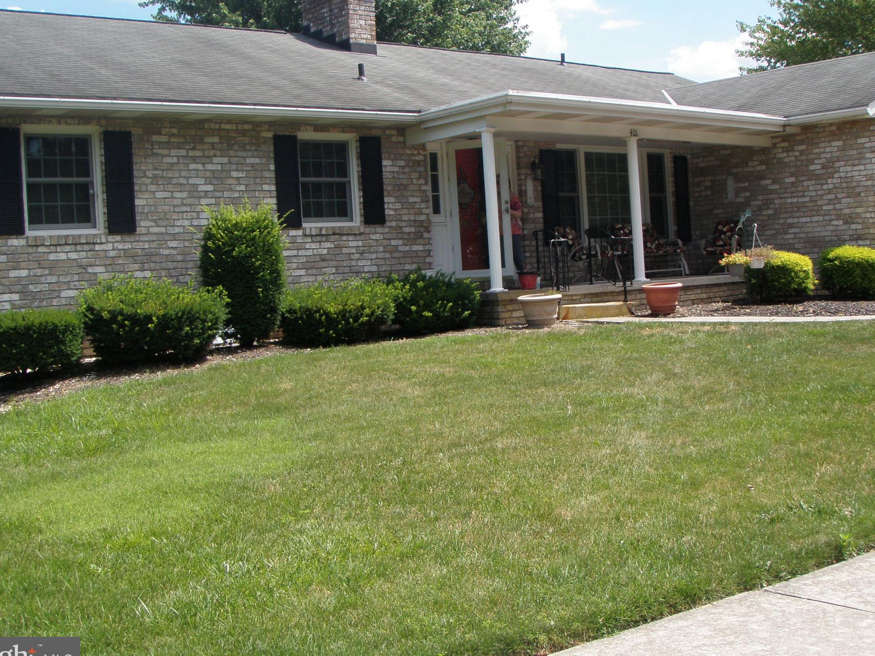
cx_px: 472
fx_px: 1138
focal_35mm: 45
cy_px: 290
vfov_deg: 32.2
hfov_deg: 42.0
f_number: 3.5
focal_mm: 6.7
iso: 80
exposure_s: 1/500
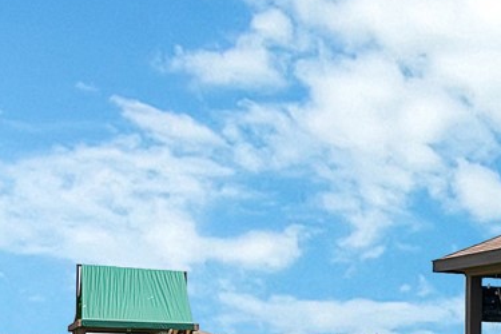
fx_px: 891
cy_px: 359
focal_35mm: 64
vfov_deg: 20.3
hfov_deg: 23.8
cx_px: 779
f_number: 9
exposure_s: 1/250
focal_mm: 12
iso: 640
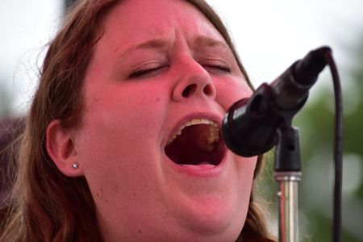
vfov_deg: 2.3
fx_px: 6050
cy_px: 121
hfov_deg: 3.4
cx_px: 182
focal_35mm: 600
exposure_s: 1/250
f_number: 6.3
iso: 250
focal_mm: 400
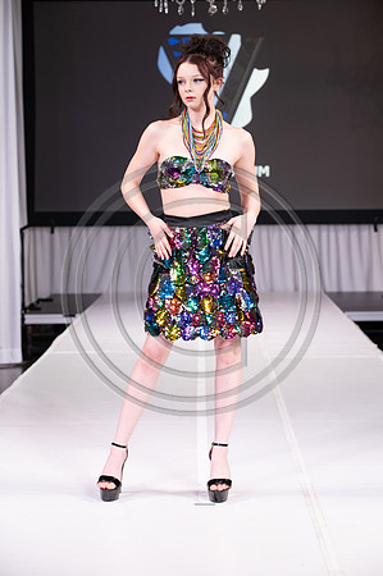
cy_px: 288
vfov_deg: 22.6
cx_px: 192
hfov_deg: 15.2
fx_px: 1439
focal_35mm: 90
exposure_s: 1/400
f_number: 5.6
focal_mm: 90
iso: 2000
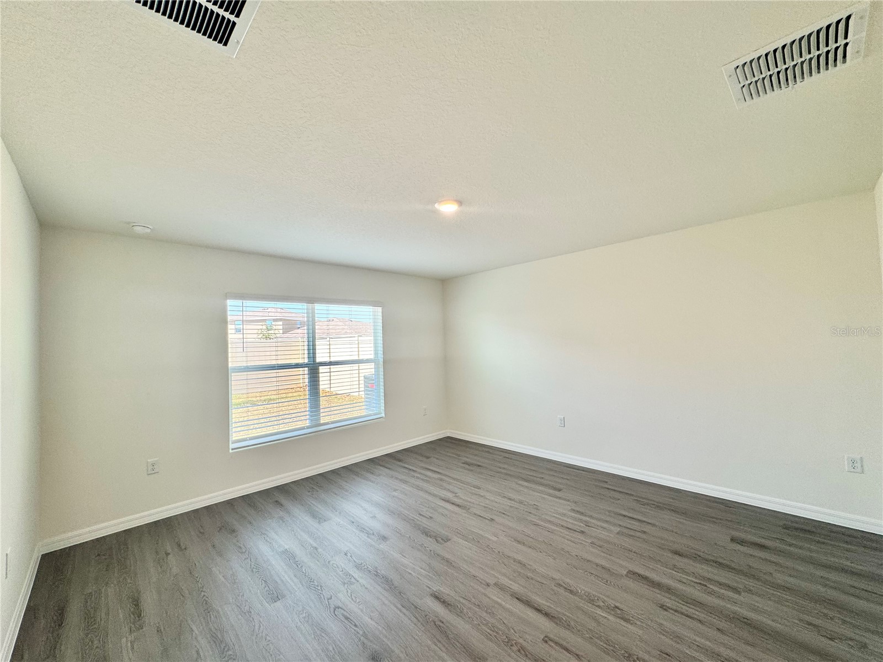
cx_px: 442
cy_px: 331
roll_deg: +2.2
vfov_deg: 85.7
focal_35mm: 14
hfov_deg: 102.1
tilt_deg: +1.8
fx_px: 357
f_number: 2.2
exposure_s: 1/120
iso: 64
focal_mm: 2.22
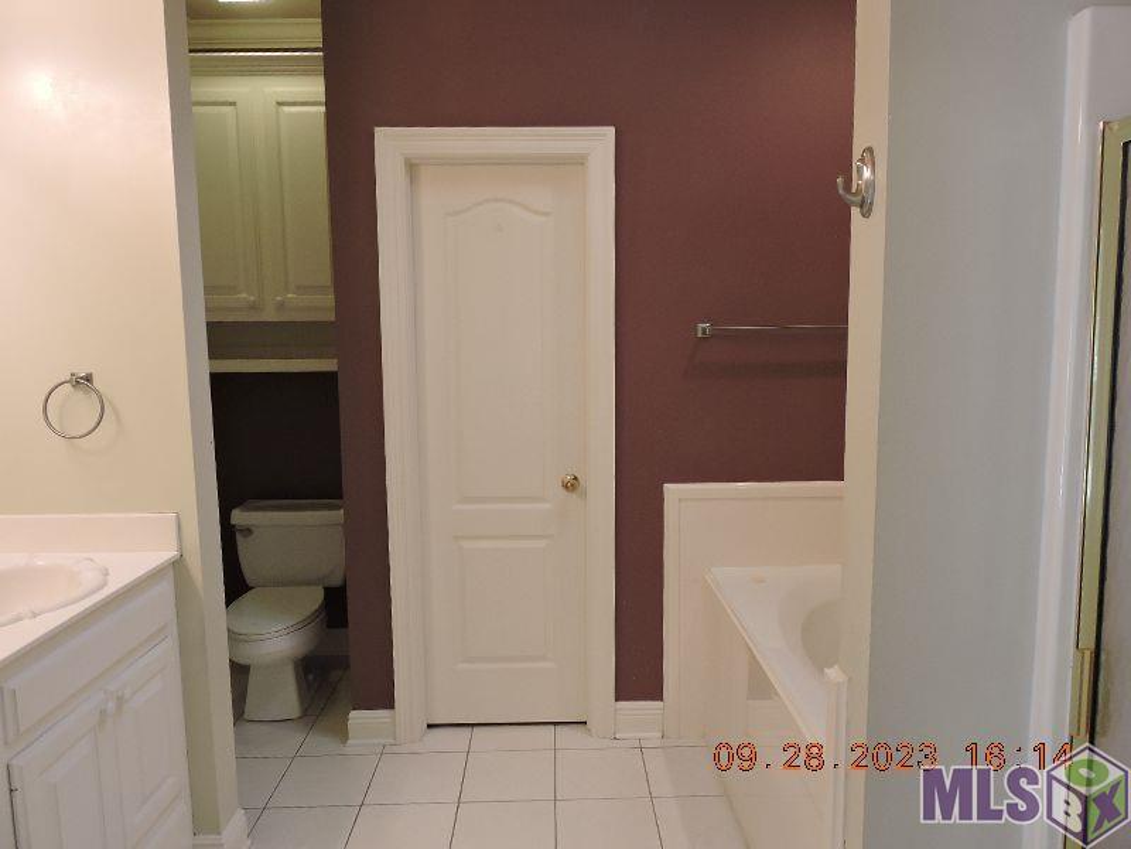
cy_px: 424
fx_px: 784
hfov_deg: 71.6
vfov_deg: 56.8
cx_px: 566
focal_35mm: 24
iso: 220
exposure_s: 1/30
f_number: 3.3
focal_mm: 4.3
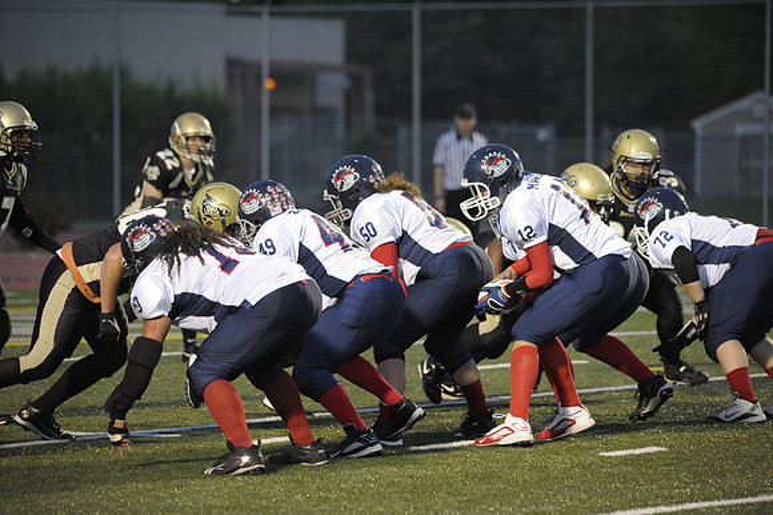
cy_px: 258
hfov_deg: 6.9
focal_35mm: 300
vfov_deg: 4.6
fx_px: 6438
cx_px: 386
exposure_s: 1/800
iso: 12800
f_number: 6
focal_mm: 300
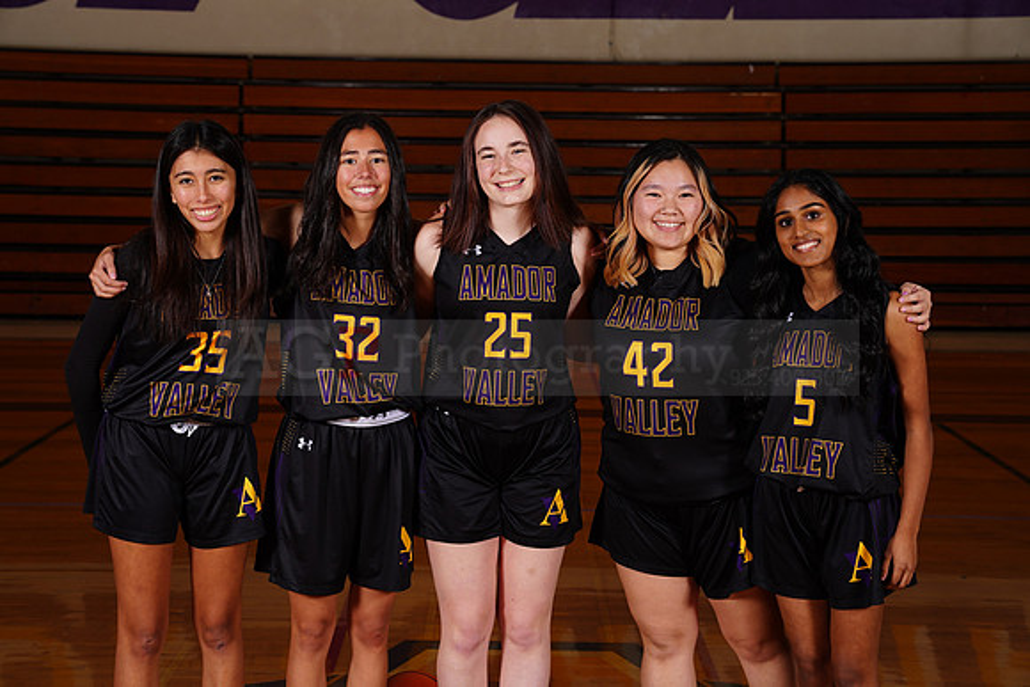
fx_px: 2003
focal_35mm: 70
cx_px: 515
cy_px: 344
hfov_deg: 28.8
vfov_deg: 19.5
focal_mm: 70
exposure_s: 1/200
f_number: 6.3
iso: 200
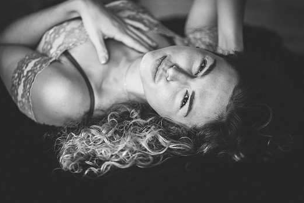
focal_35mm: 94
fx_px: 794
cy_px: 94
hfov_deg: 21.7
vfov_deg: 14.6
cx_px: 142
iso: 500
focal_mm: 85
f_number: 1.8
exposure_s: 1/200
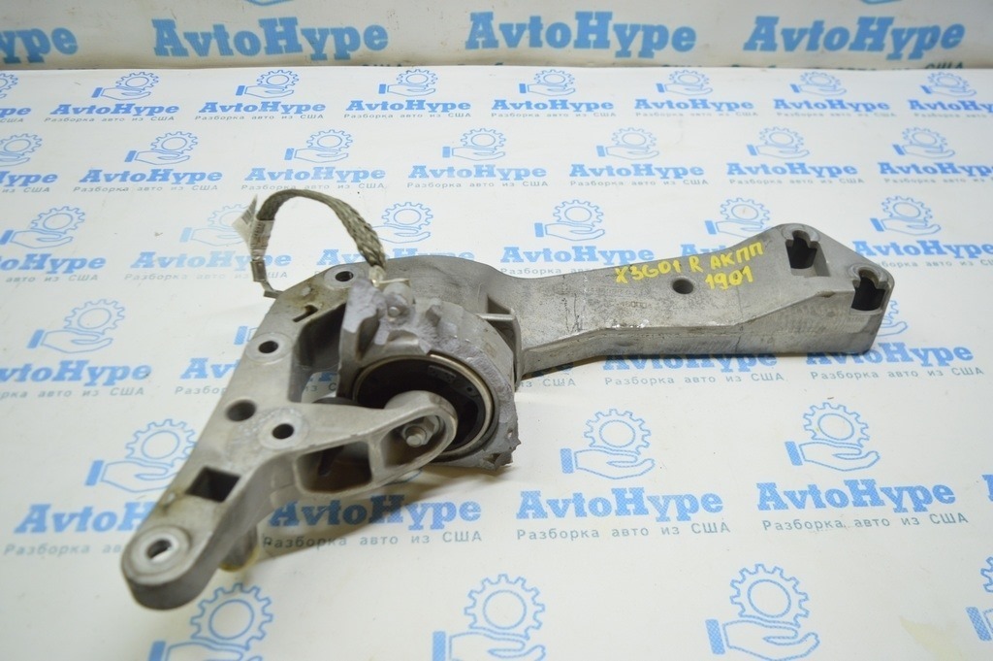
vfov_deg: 43.5
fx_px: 827
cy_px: 330
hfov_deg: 62.0
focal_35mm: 30
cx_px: 496
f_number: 3.8
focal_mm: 20
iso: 400
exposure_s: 1/40
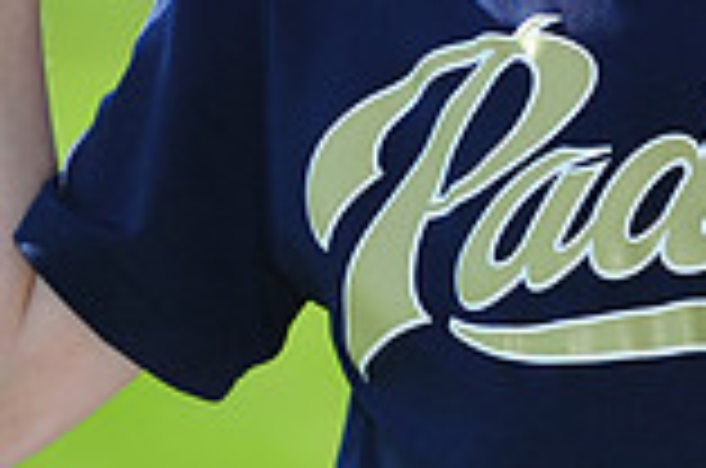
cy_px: -284
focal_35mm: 739
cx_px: 728
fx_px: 14463
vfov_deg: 1.9
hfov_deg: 2.8
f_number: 4.5
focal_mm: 200
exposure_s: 1/1000
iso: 200
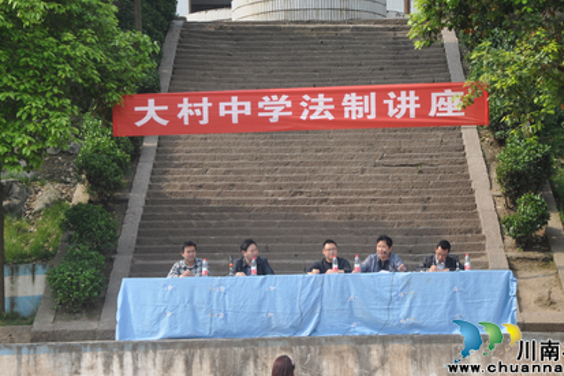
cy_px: 153
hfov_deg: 16.1
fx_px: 1989
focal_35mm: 127
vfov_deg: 10.8
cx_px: 283
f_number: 8
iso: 200
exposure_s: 1/250
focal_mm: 70
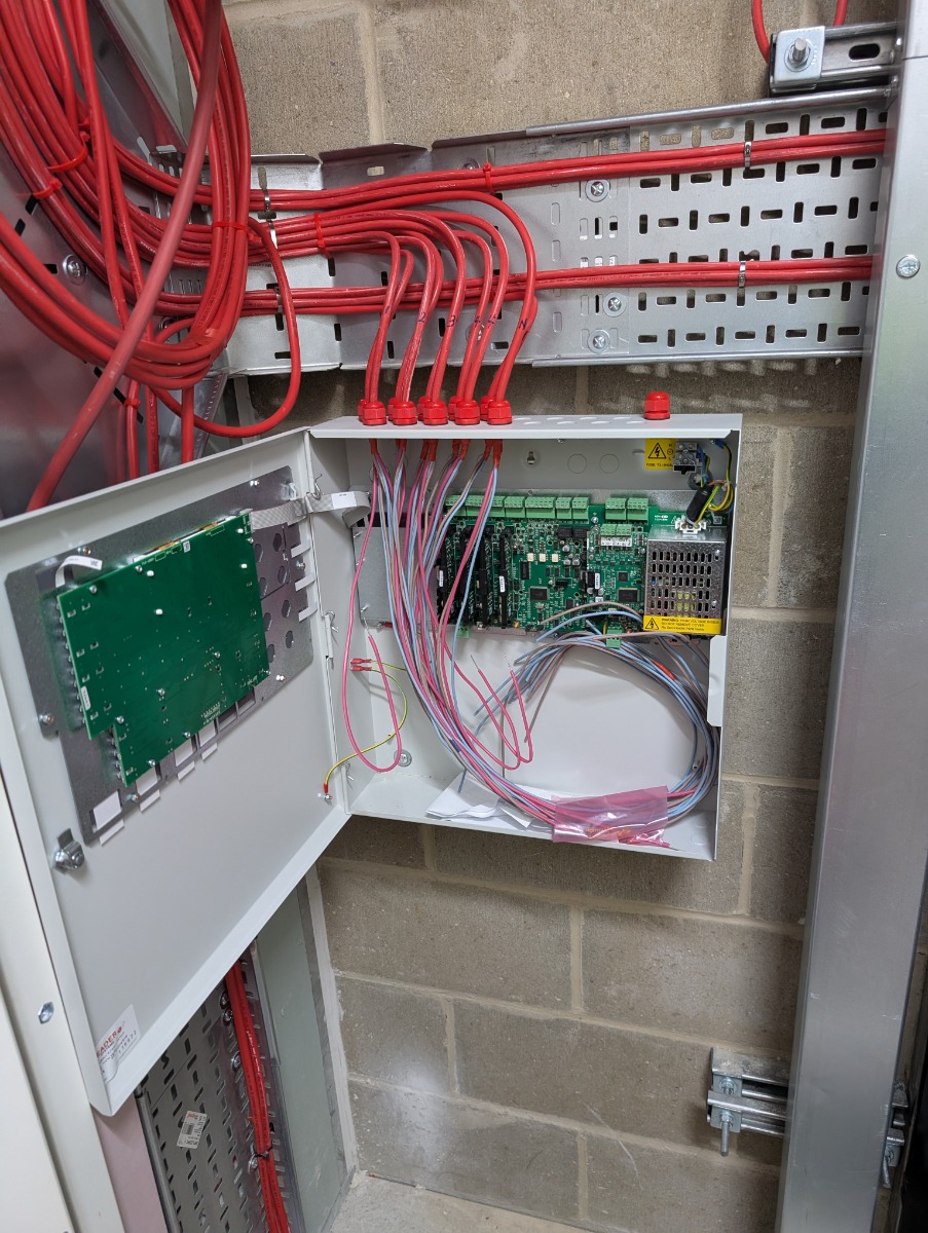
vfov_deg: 71.5
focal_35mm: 24
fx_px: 856
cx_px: 464
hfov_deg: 56.9
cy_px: 616
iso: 361
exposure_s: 1/50
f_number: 1.68
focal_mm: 6.9
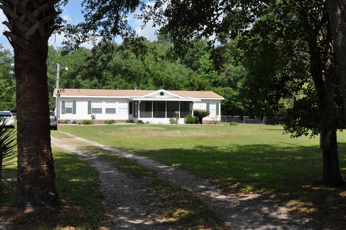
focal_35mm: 42
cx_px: 173
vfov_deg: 31.8
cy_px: 115
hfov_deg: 46.5
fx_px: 403
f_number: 9
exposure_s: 1/320
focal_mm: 28
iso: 200
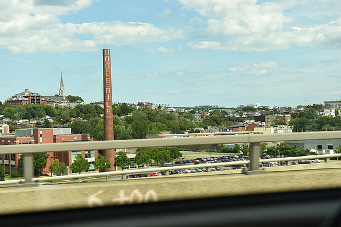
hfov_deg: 28.8
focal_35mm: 70
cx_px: 170
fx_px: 663
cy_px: 114
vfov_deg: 19.5
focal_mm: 70
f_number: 5.6
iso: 500
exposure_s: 1/500
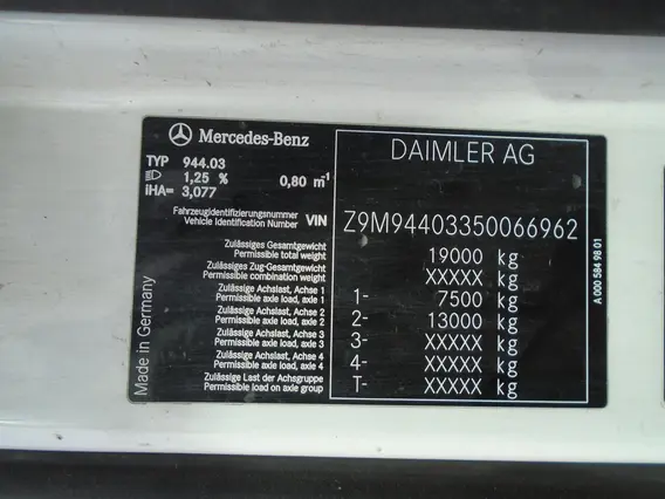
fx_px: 499
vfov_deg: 53.1
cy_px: 250
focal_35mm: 26
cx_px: 332
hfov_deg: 67.3
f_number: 3.2
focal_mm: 4.6
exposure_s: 1/640
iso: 100
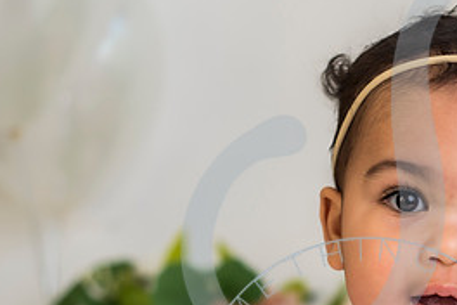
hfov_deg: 18.1
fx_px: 1396
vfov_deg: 12.4
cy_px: 269
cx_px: 455
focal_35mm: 110
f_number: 2.8
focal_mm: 50
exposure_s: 1/200
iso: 100
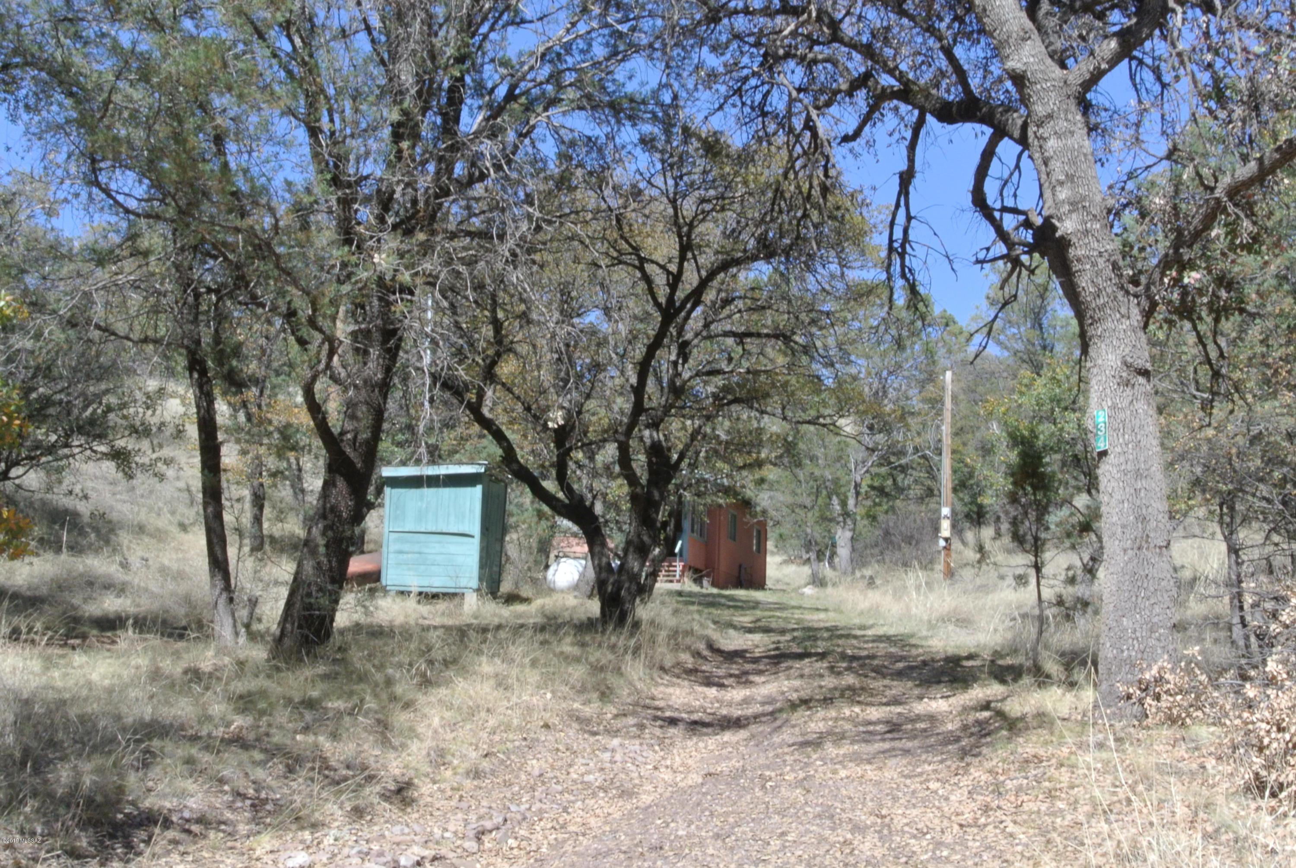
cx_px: 648
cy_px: 434
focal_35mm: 45
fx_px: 1622
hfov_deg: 43.6
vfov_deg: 29.9
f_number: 4.5
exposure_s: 1/80
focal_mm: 16.9
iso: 400
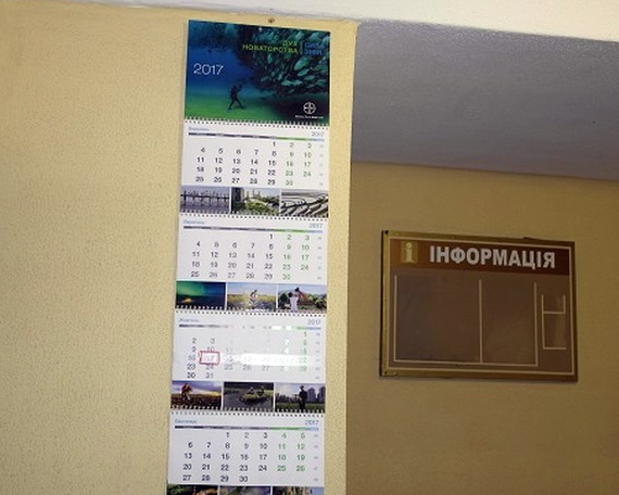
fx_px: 696
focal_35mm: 38
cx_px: 277
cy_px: 251
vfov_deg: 39.2
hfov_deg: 47.9
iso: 400
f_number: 3.5
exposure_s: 1/40
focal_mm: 22
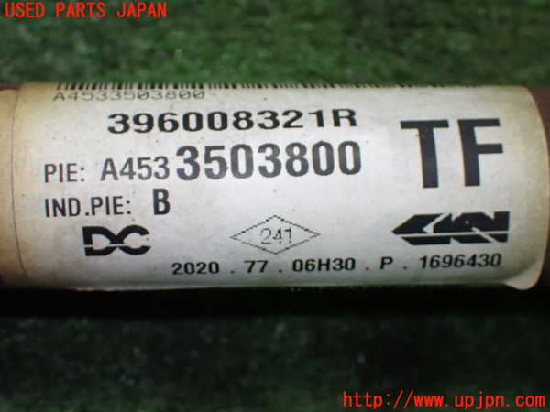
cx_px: 275
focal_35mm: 62
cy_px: 206
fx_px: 985
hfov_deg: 31.2
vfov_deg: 23.7
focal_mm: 11.09
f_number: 3.6
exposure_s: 1/125
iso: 800
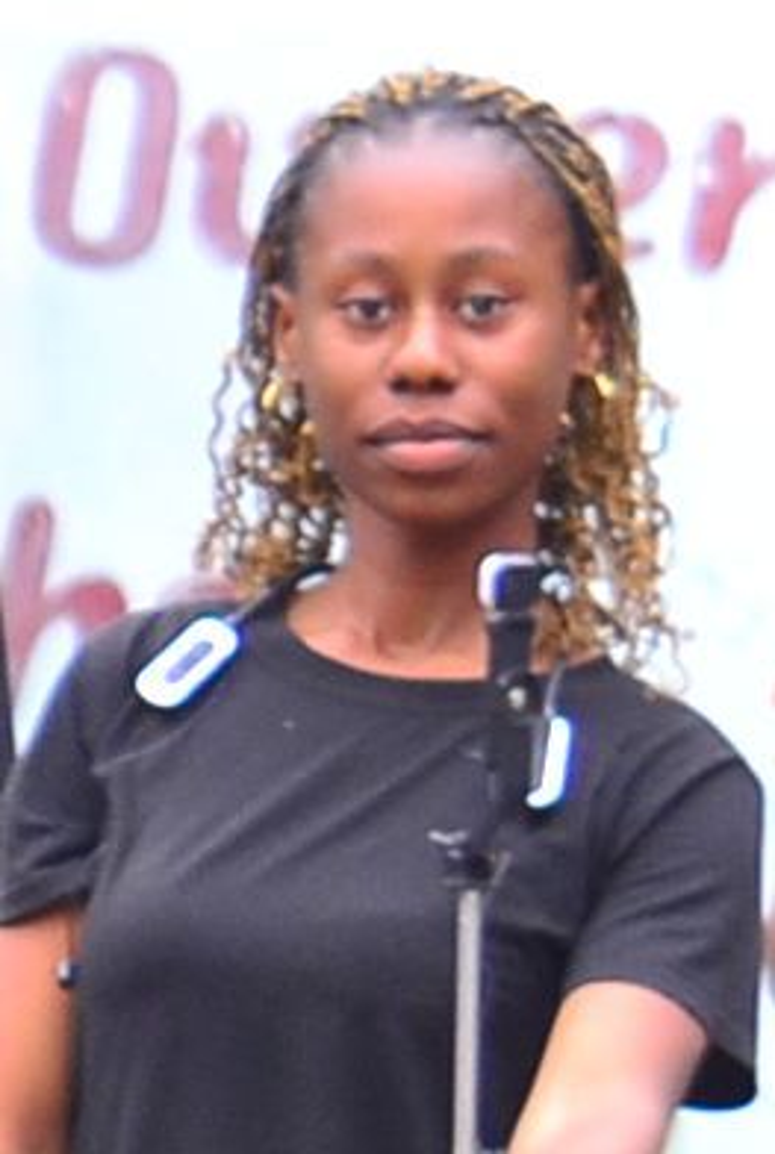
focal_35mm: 87
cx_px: 388
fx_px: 2797
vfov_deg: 23.3
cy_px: 577
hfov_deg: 15.8
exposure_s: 1/100
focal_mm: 58
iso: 400
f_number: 5
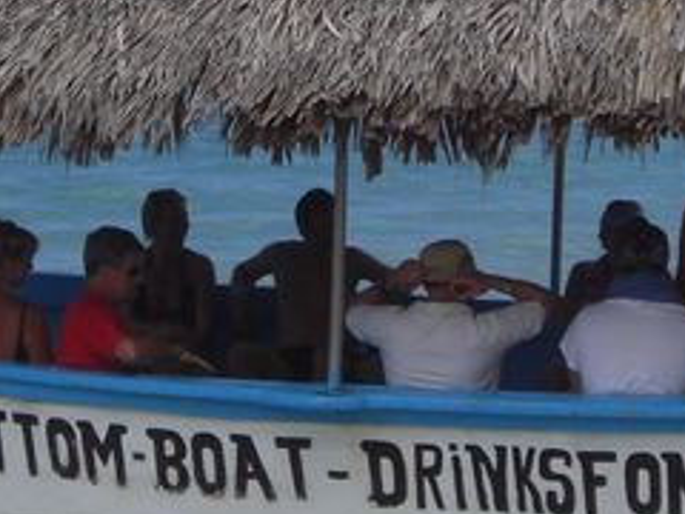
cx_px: 362
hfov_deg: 12.2
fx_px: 3206
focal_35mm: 162
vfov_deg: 9.1
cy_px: -17
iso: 64
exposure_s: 1/250
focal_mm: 6.2
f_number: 8
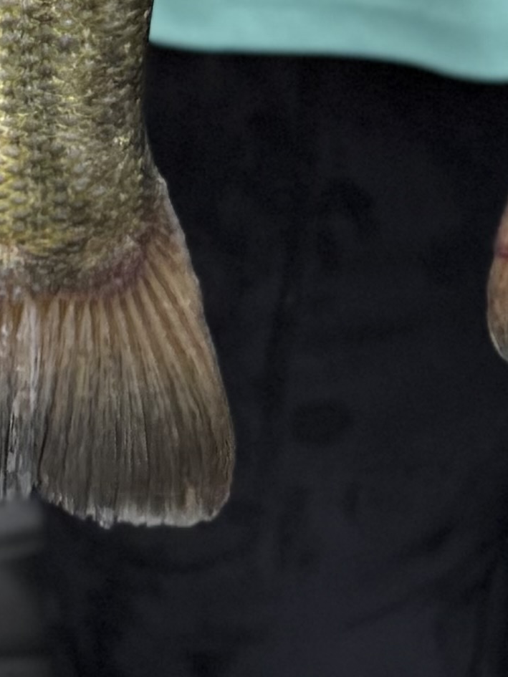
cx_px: -4
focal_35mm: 145
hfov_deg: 10.2
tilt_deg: -6.7
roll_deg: +0.0
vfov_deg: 11.4
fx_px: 2837
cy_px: -934
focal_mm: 6.76
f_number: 1.78
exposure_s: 1/356
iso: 100
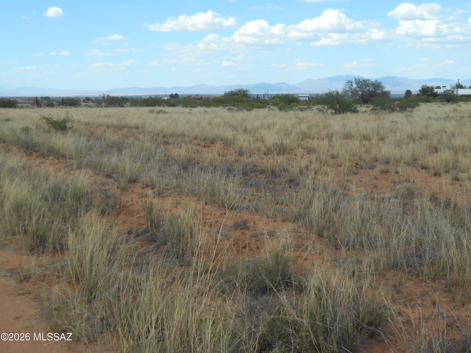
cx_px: 236
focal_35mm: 43
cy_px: 176
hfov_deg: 43.9
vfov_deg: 33.6
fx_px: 585
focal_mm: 7.7
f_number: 4.2
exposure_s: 1/500
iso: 80
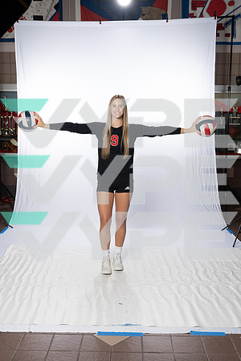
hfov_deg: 35.1
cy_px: 180
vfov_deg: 50.7
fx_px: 382
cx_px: 120
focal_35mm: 38
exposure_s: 1/250
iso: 640
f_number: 8
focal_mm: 38
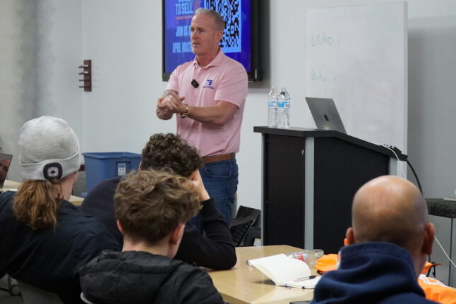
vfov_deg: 12.2
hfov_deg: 18.3
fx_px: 1416
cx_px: 176
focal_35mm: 112
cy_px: 107
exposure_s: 1/160
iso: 3200
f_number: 5
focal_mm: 47
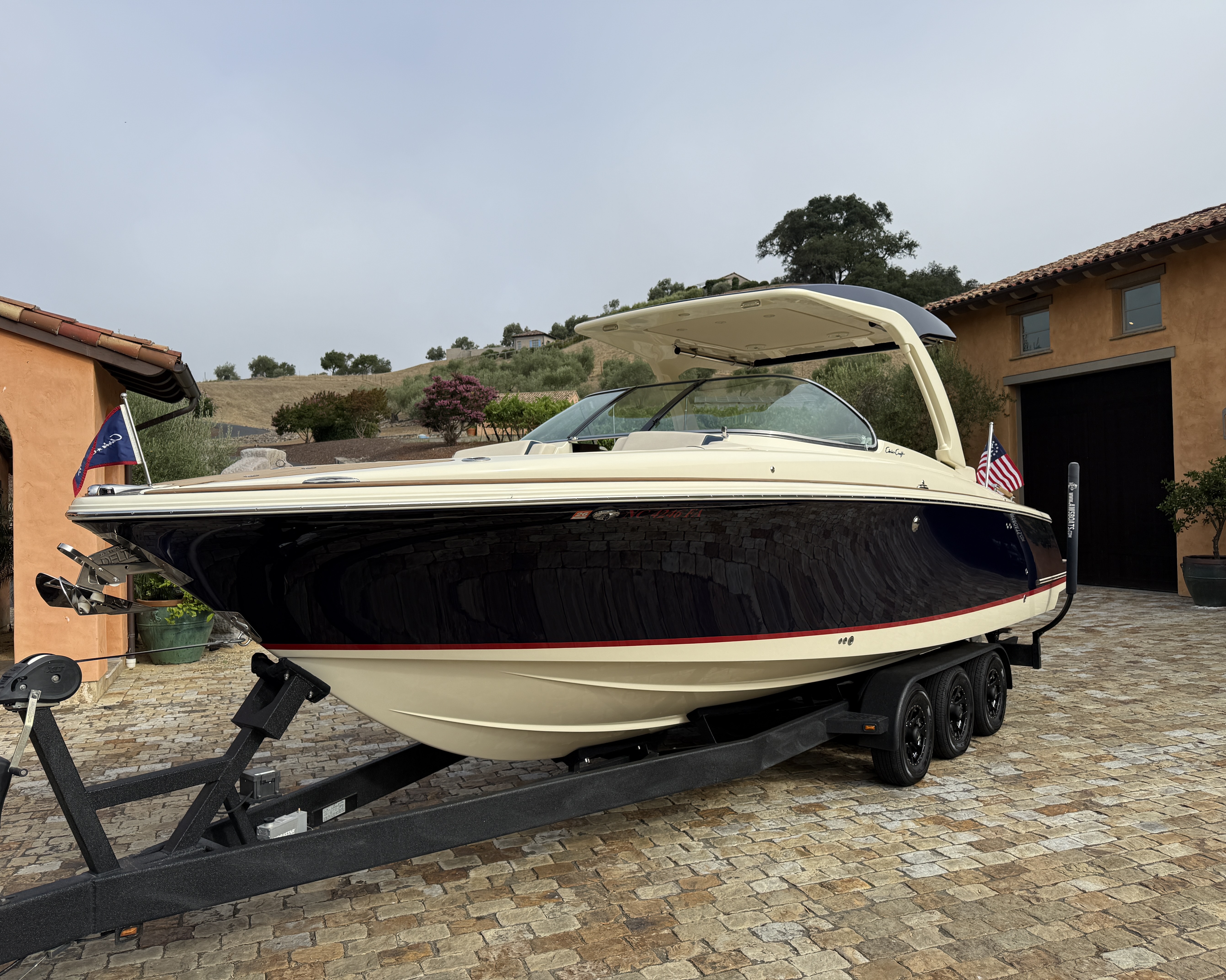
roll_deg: +0.9
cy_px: 490
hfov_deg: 68.1
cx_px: 606
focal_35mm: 25
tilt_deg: +1.2
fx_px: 907
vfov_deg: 56.8
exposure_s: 1/4167
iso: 80
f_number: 1.78
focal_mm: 6.76
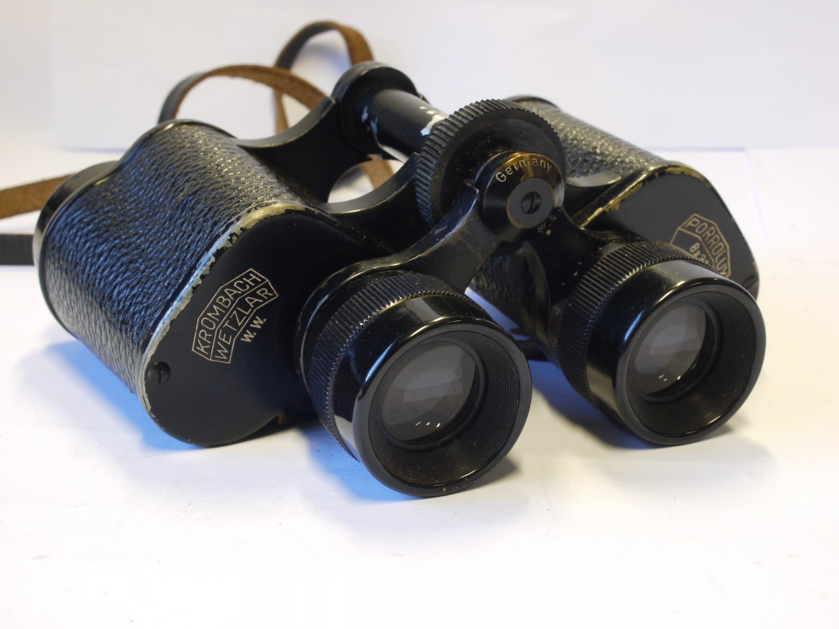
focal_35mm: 60
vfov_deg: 24.4
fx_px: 1454
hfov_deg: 32.2
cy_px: 314
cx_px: 420
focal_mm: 30
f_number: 13
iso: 400
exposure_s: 1/5
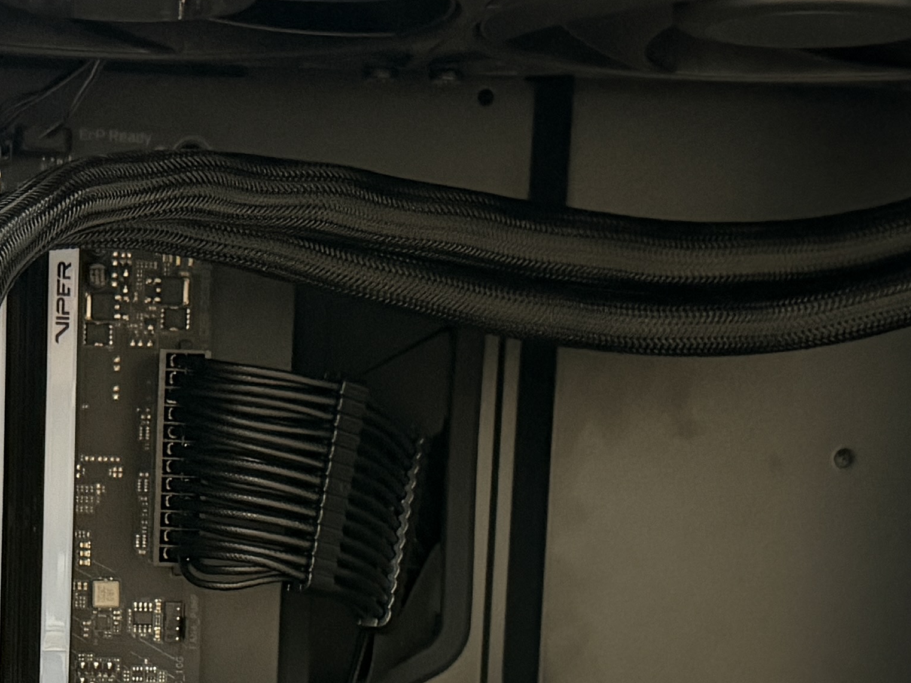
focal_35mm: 90
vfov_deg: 15.9
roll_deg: -1.2
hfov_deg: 21.5
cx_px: 166
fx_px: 2368
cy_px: 777
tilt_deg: -8.4
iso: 1000
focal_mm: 6.76
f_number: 1.78
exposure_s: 1/25
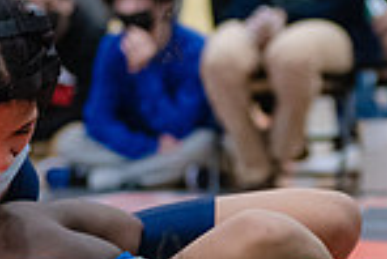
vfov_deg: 4.4
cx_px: 167
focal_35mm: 313
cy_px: 271
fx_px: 3368
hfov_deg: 6.6
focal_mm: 80
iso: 4000
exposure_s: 1/400
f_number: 3.5
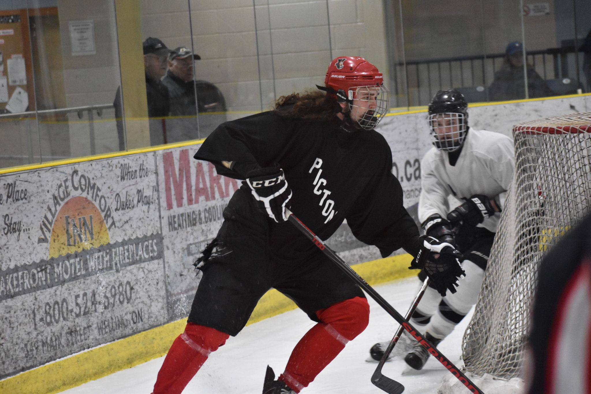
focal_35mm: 158
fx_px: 2585
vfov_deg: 8.7
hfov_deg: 13.0
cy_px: 197
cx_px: 296
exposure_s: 1/640
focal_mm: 105
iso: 5000
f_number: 4.8
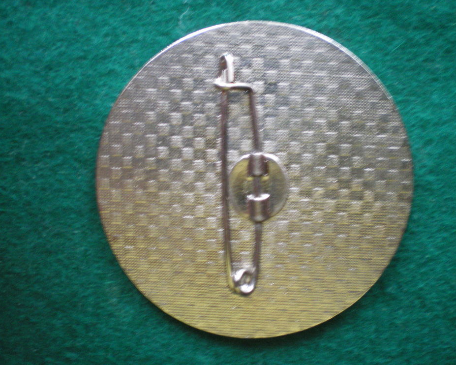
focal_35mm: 40
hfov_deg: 45.8
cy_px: 182
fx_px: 540
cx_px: 242
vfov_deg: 37.3
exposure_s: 1/5
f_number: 3.1
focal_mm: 6.3
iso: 400
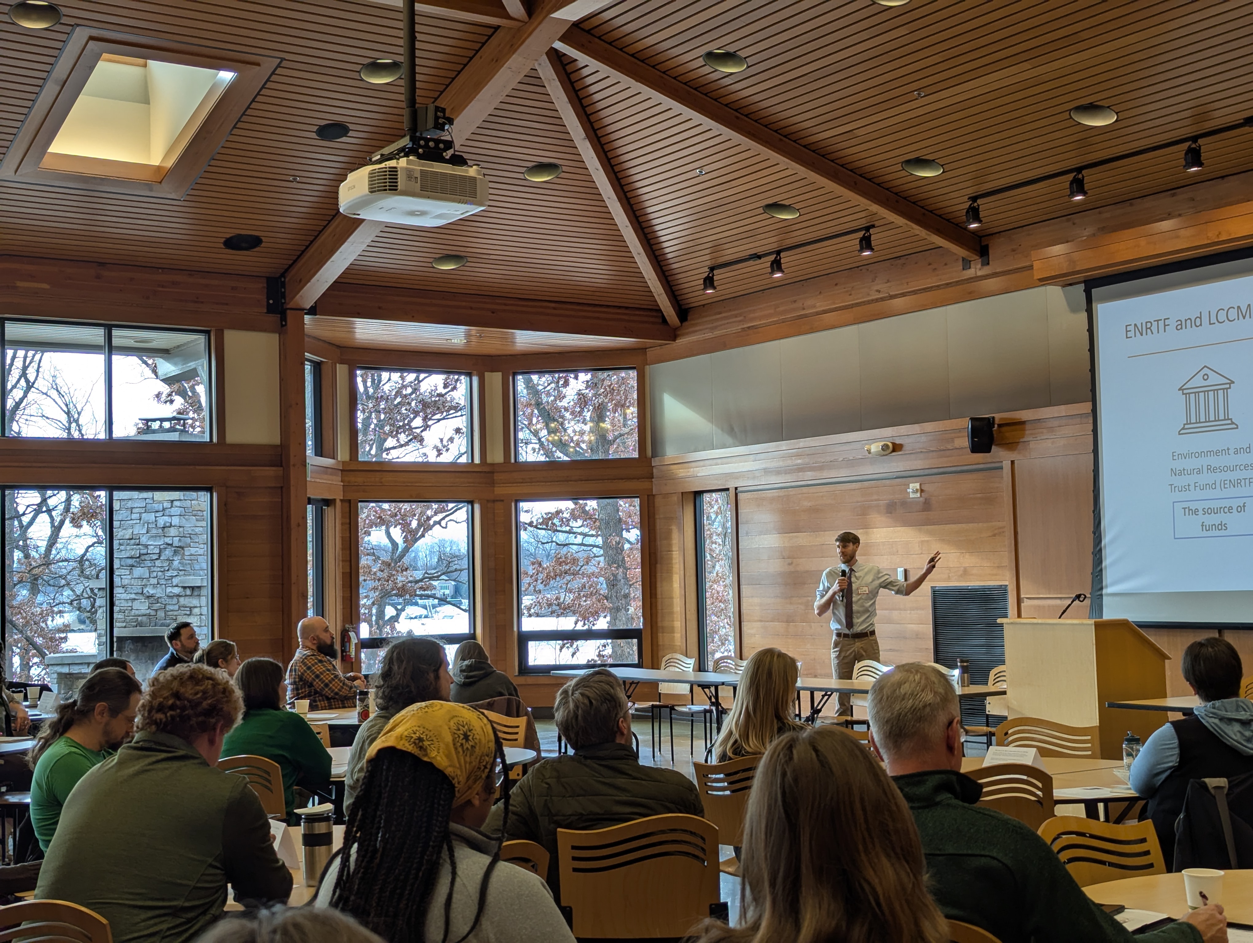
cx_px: 626
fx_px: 1740
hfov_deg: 39.6
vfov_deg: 30.3
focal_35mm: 48
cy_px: 472
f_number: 1.85
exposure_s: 1/153
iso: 45
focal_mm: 6.81
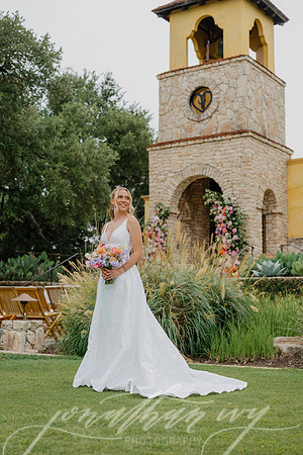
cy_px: 228
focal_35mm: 50
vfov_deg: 39.6
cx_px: 152
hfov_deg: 27.0
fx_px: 631
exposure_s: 1/800
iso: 80
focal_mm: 50
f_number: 3.2
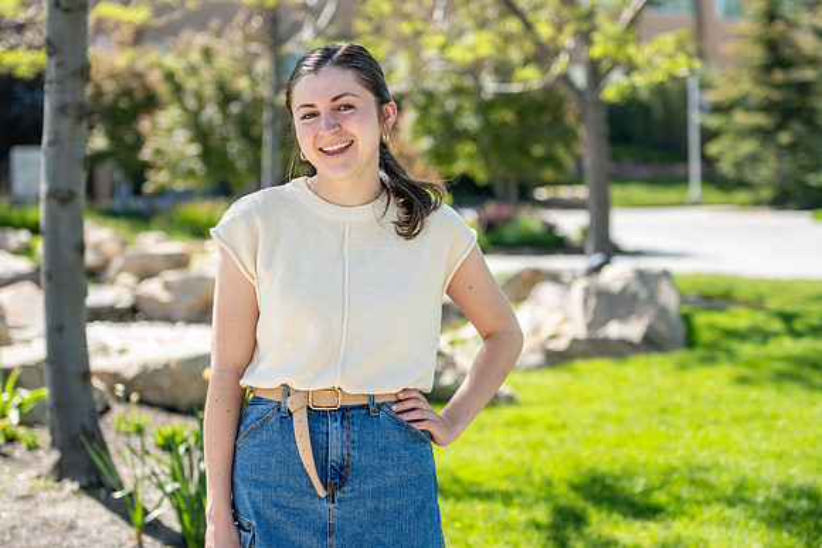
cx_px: 423
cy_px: 285
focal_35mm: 75
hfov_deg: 26.9
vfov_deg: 18.1
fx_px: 1719
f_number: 2.8
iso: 50
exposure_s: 1/320
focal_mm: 70
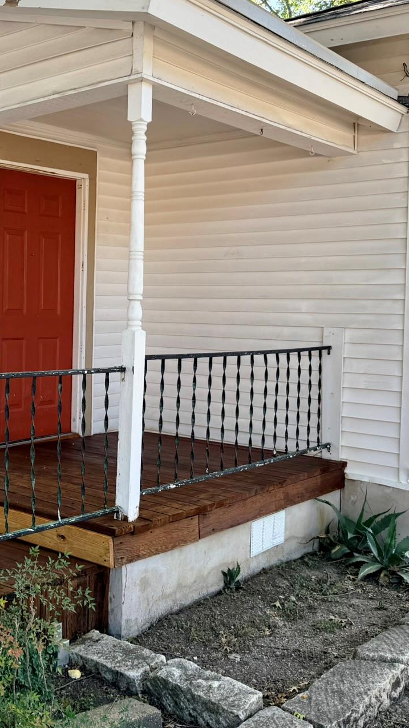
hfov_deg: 27.9
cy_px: 318
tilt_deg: -0.8
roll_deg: -0.9
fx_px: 810
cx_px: 99
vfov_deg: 48.2
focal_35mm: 42
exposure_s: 1/551
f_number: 1.78
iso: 100
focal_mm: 6.76
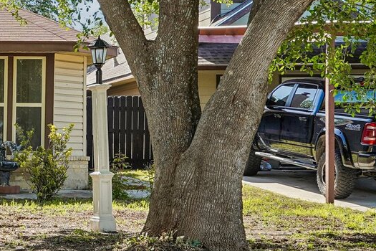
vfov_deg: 12.6
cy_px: 47
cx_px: -145
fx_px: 1128
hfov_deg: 17.5
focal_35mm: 108
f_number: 8
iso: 100
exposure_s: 1/60
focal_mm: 35
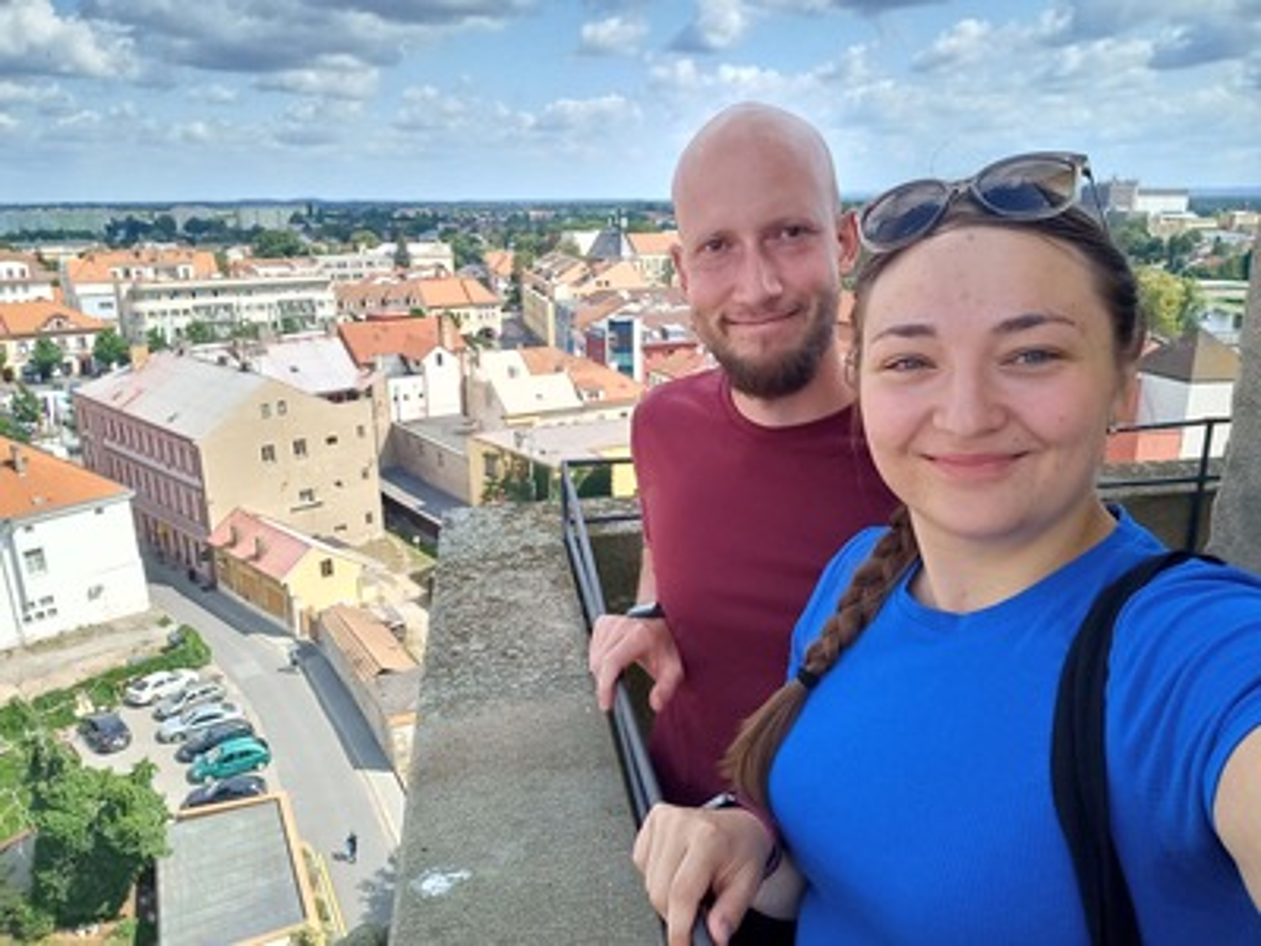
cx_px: 630
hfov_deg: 69.4
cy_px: 473
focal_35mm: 25
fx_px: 911
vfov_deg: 54.9
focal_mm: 3.75
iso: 64
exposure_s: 1/588
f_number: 2.2
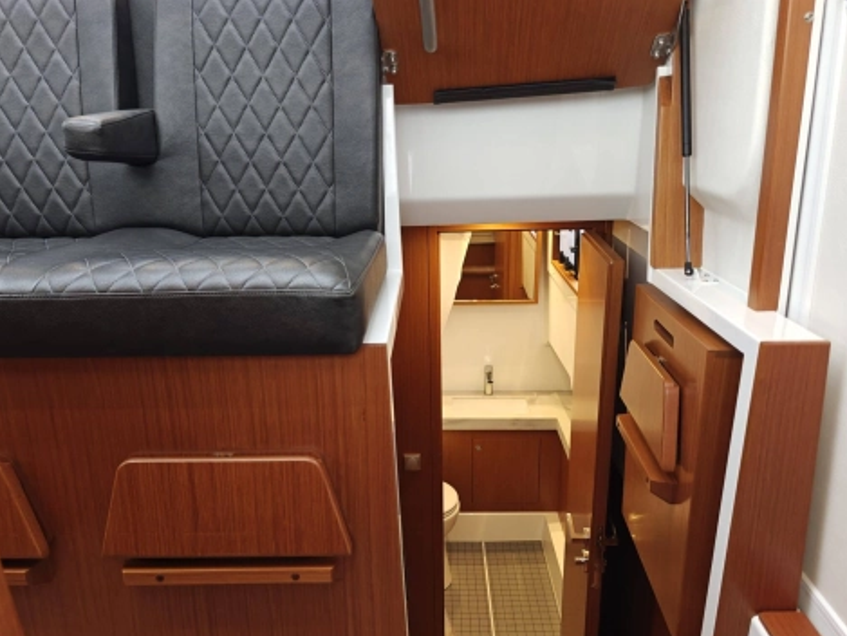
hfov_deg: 65.3
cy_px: 341
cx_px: 424
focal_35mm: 27
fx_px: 661
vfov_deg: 51.3
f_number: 1.6
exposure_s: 1/100
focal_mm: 6.06
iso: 640
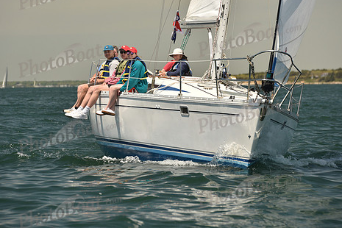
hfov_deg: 8.7
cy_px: 86
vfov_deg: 5.8
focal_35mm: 237
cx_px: 160
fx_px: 2251
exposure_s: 1/800
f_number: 5.6
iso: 250
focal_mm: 190
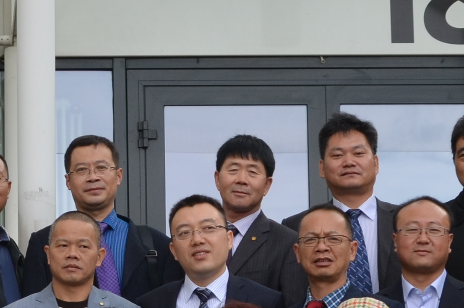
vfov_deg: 9.2
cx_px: -29
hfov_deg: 13.7
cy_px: 335
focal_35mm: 147
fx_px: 1891
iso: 200
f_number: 7.1
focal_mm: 22
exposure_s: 1/200
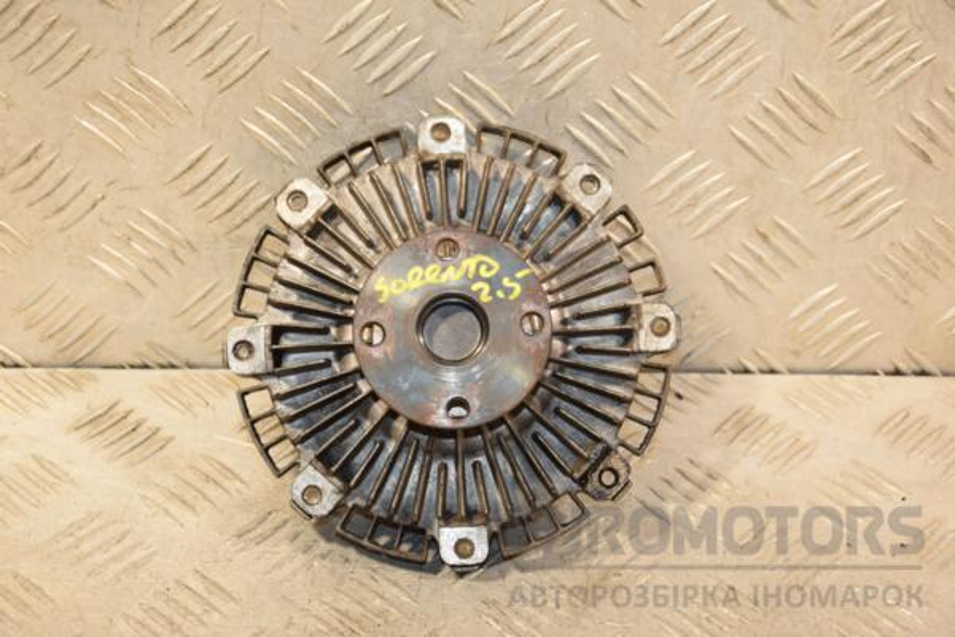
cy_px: 318
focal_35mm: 87
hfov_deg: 23.4
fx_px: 2308
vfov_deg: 15.7
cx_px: 478
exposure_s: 1/160
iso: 800
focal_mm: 58
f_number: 5
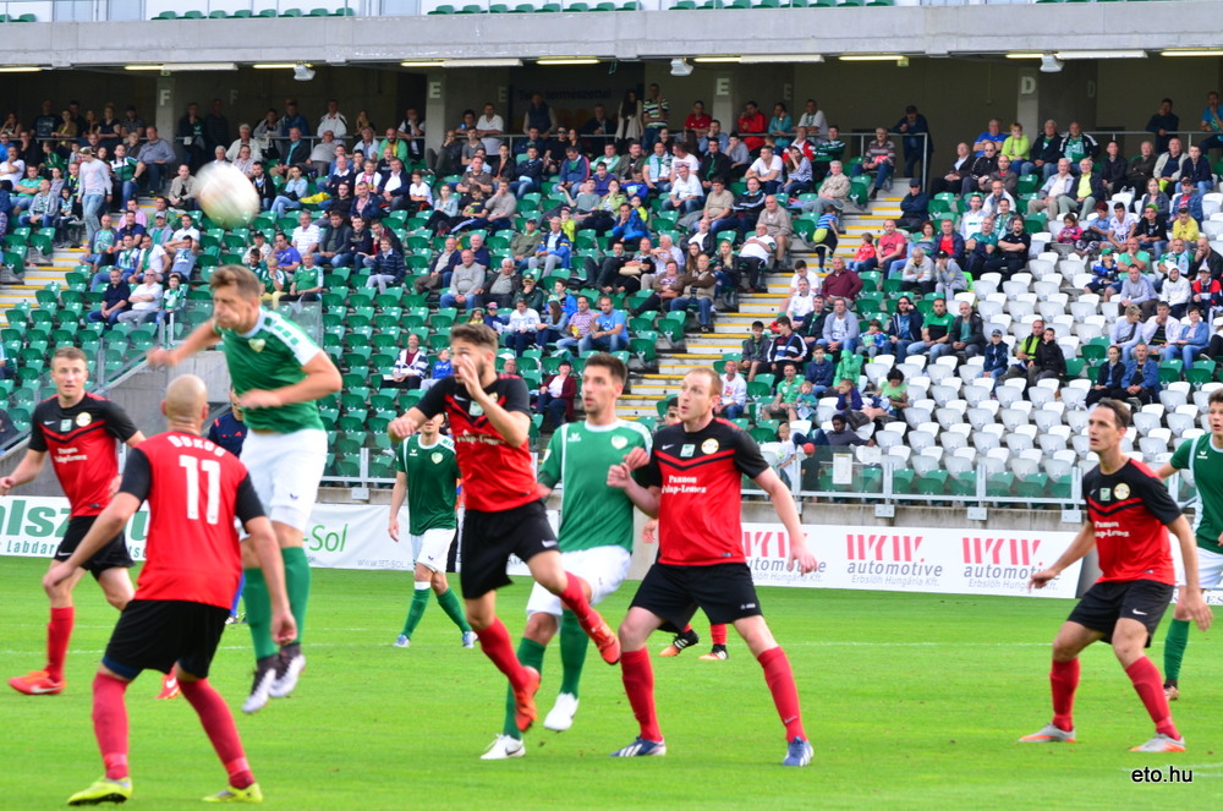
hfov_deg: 11.8
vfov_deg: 7.9
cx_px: 612
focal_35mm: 174
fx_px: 5901
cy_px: 406
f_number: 7.1
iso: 500
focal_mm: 116
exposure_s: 1/125
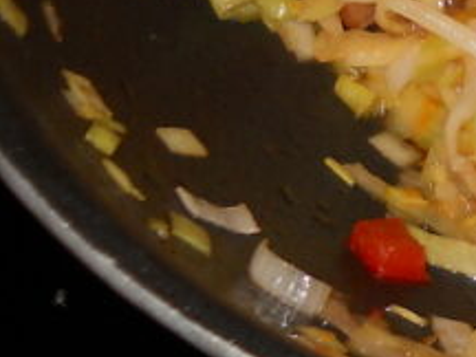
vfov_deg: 7.5
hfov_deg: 9.2
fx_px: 2668
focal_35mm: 194
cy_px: -240
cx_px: 1126
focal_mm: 6.72
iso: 80
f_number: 3.1
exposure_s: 1/30
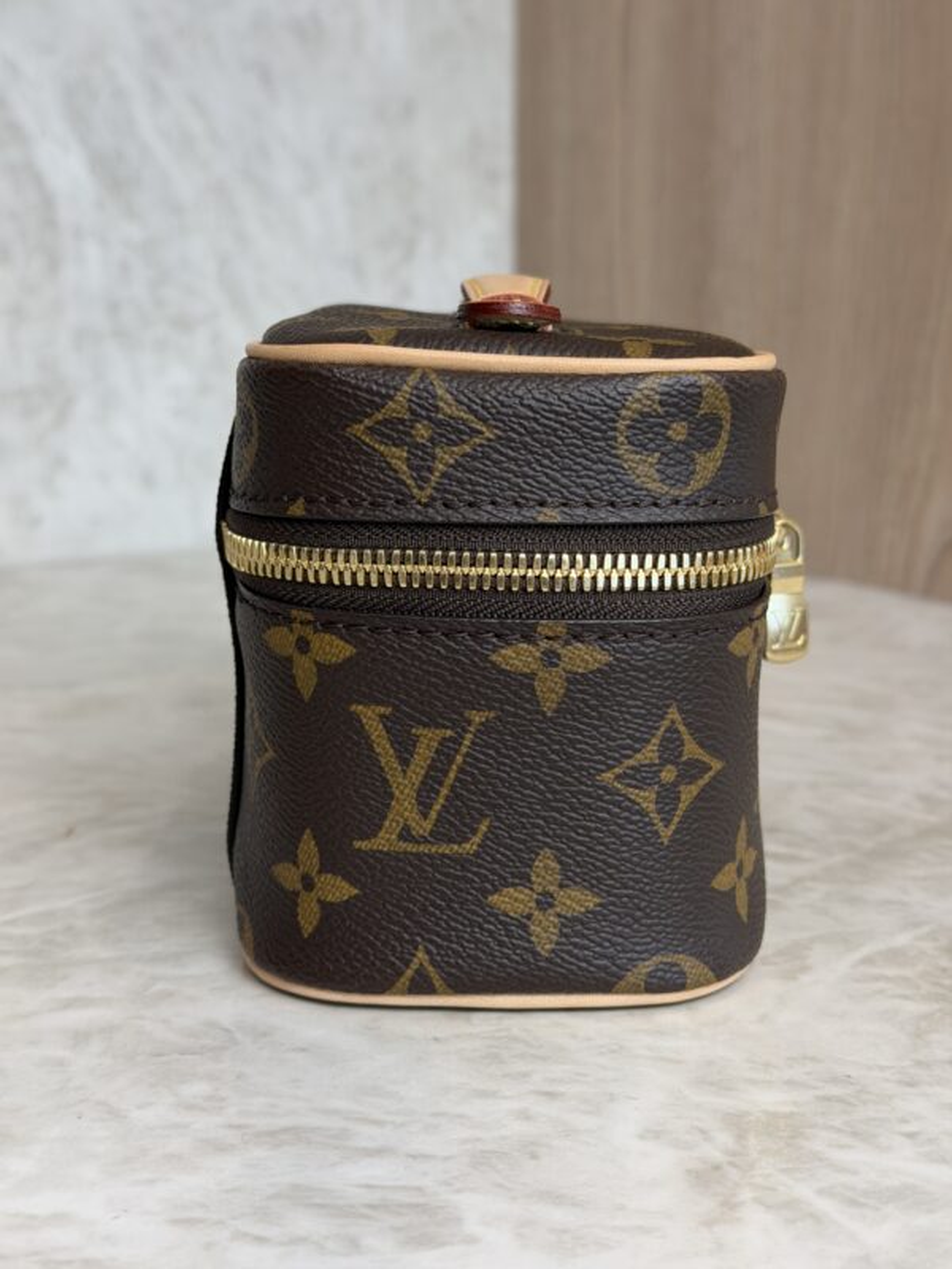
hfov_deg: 30.3
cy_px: 634
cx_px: 476
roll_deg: -0.4
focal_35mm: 48
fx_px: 1760
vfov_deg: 39.7
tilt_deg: -11.0
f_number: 1.78
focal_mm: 6.76
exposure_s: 1/120
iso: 80
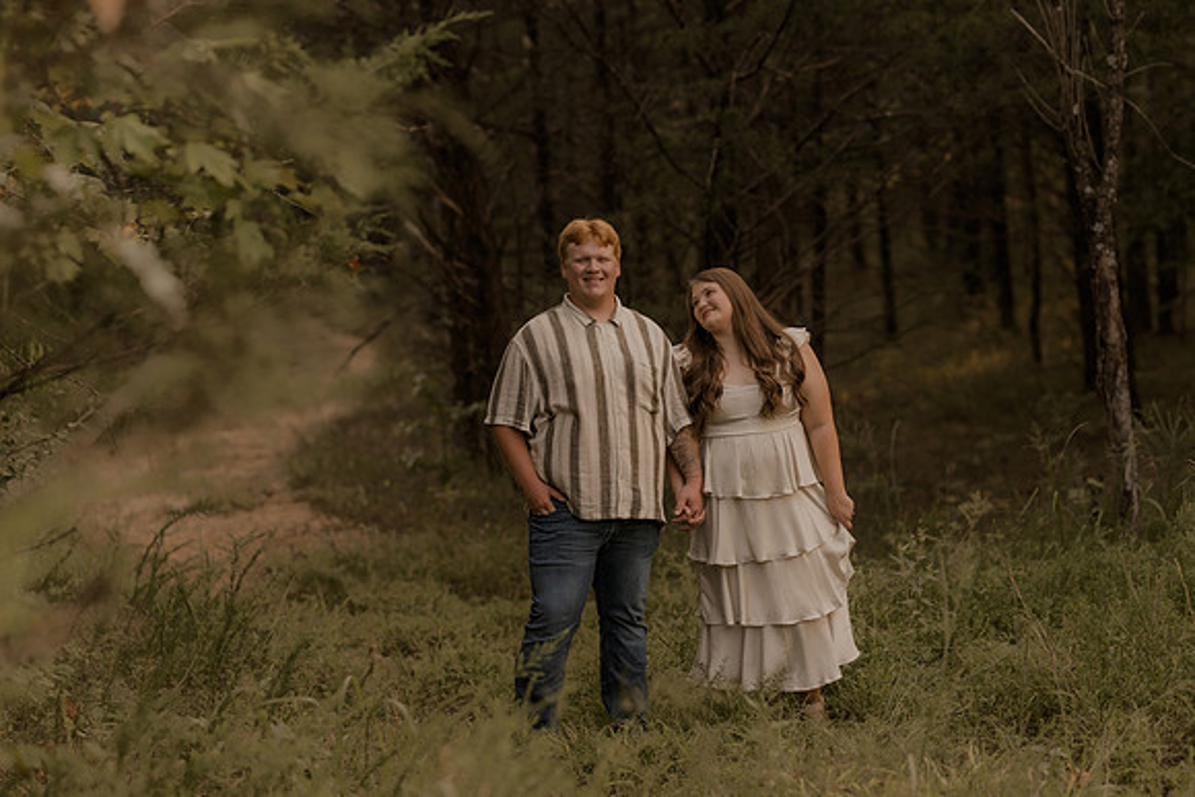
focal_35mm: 90
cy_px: 399
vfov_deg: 15.2
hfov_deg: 22.6
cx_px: 597
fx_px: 2995
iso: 100
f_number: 2
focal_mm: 85
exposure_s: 1/160
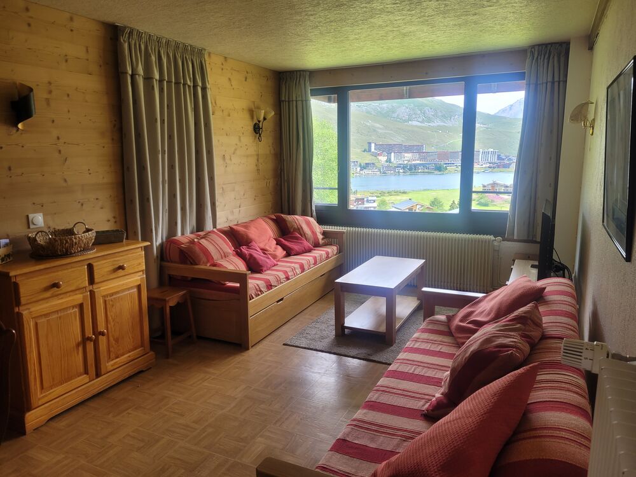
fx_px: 478
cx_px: 318
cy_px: 238
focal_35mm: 26
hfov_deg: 67.3
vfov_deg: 53.1
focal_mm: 5.4
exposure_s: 1/100
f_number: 1.8
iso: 50
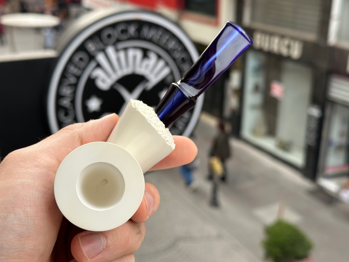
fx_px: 484
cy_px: 131
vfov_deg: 30.3
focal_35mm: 48
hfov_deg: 39.7
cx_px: 174
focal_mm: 6.86
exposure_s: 1/642
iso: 64
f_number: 1.78
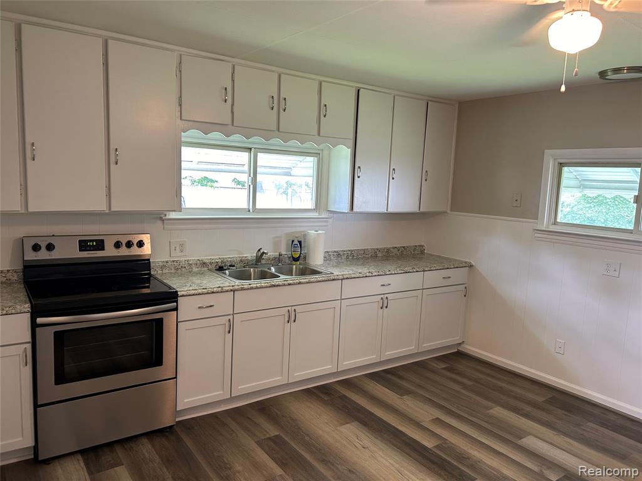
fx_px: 482
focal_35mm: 26
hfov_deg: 67.3
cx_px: 321
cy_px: 240
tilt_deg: -4.3
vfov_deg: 53.1
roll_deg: -1.6
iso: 125
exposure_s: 1/60
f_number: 1.5
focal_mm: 5.7
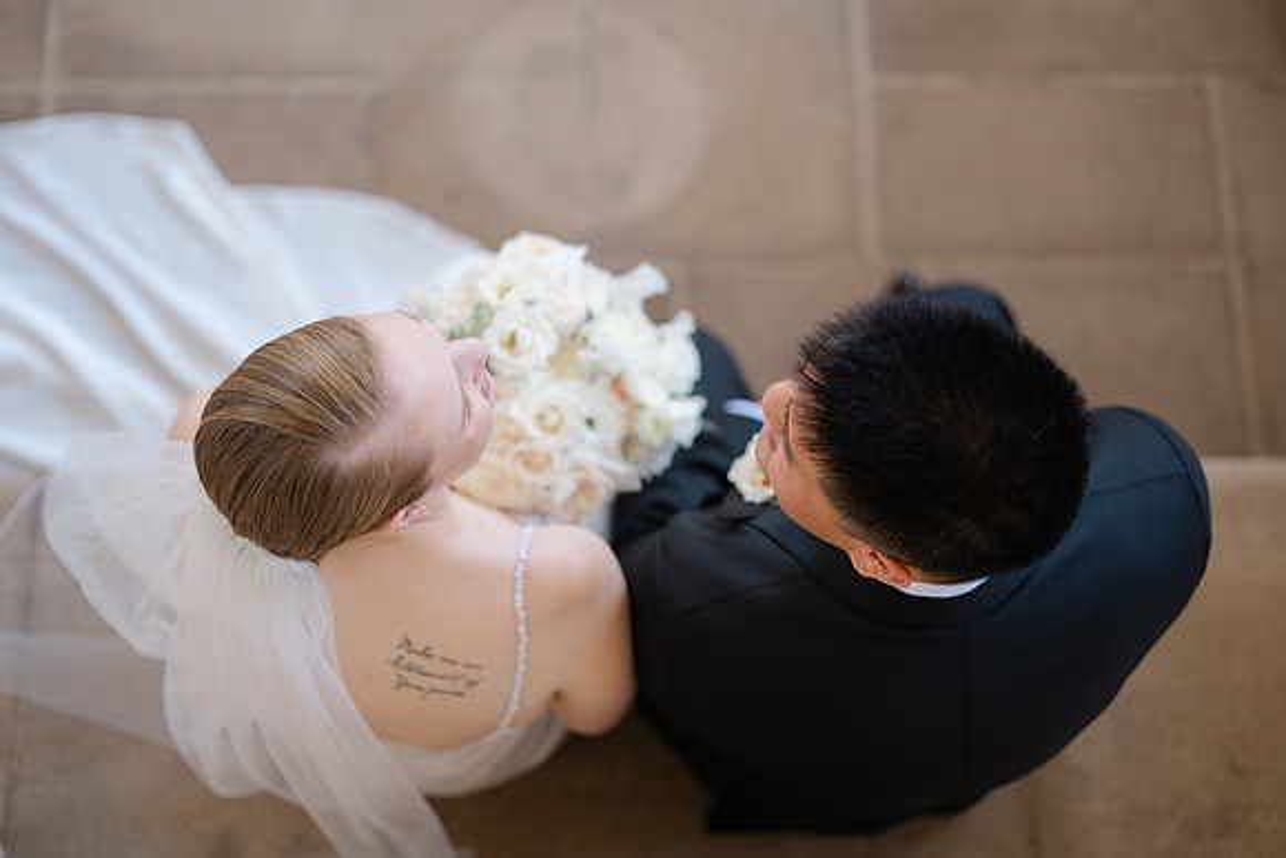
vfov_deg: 29.4
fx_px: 1635
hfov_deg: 42.9
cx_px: 643
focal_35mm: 46
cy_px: 429
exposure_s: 1/160
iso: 80
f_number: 1.7
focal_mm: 55
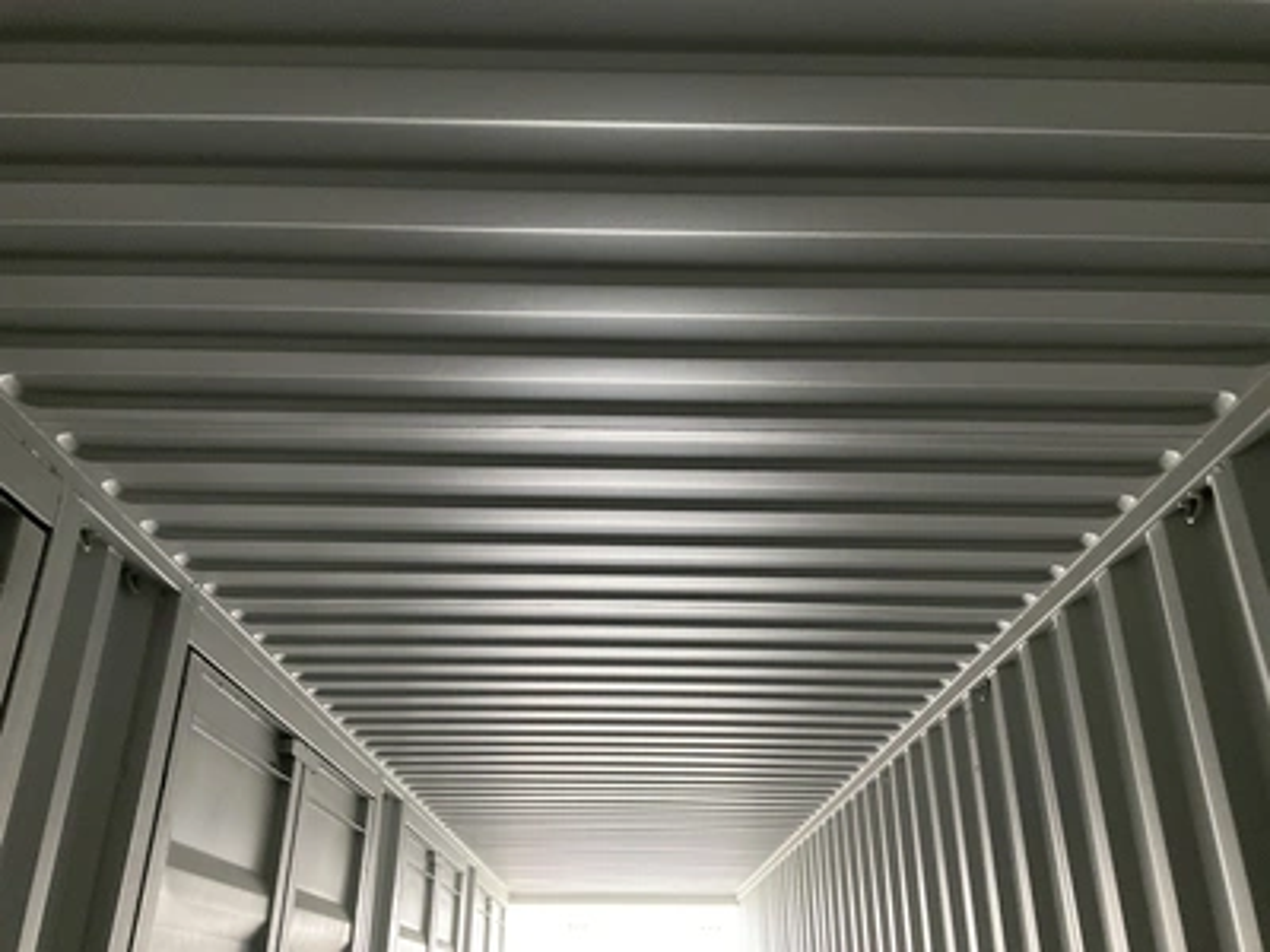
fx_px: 1064
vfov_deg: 48.2
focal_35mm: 29
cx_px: 635
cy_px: 476
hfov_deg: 61.7
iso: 320
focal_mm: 3
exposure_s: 1/58
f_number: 1.8
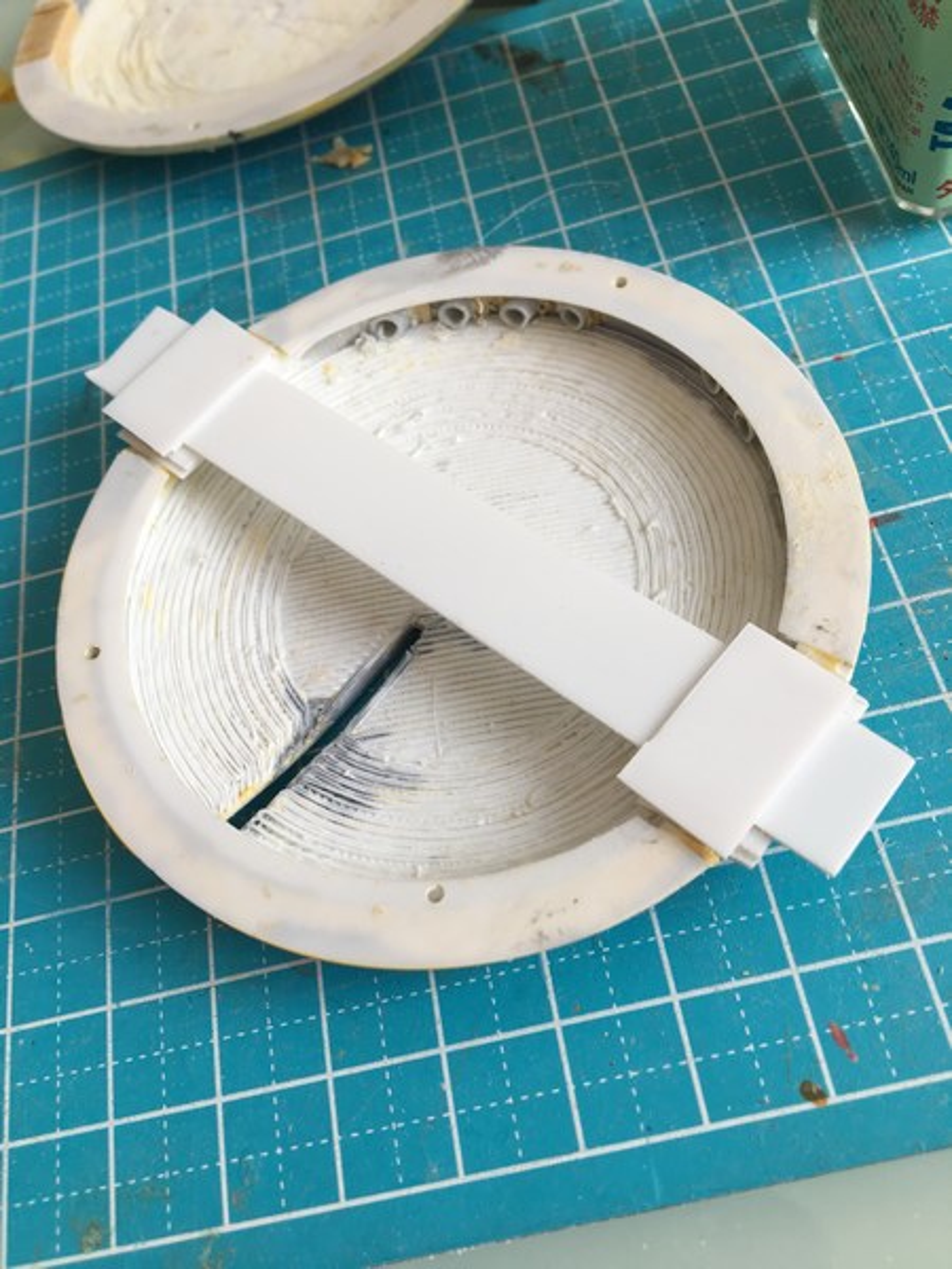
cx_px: 476
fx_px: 1063
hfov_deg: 48.2
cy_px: 634
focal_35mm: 29
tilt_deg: -58.5
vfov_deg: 61.7
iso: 25
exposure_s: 1/100
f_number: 2.2
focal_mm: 4.15
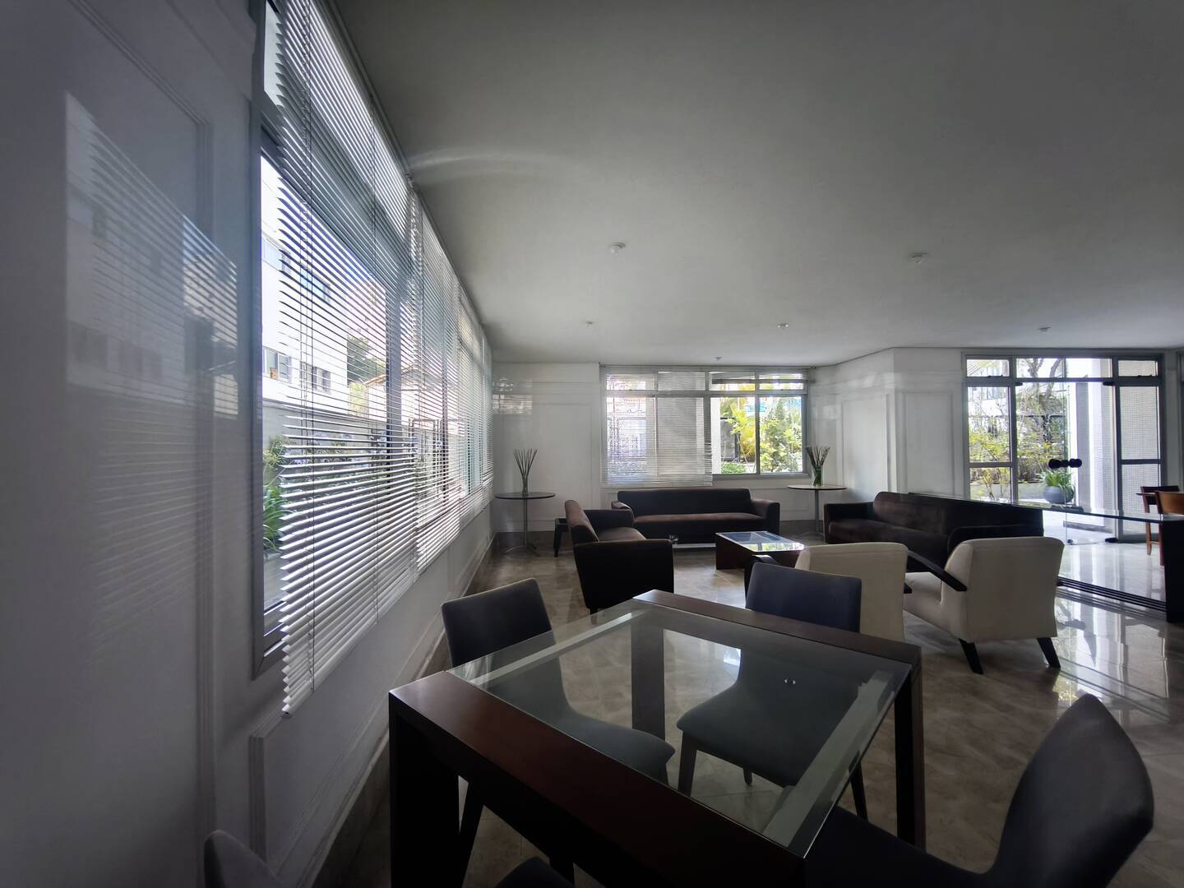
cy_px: 444
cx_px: 592
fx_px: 513
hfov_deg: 98.2
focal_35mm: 15
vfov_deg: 81.7
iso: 400
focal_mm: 1.91
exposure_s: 1/30
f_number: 2.2
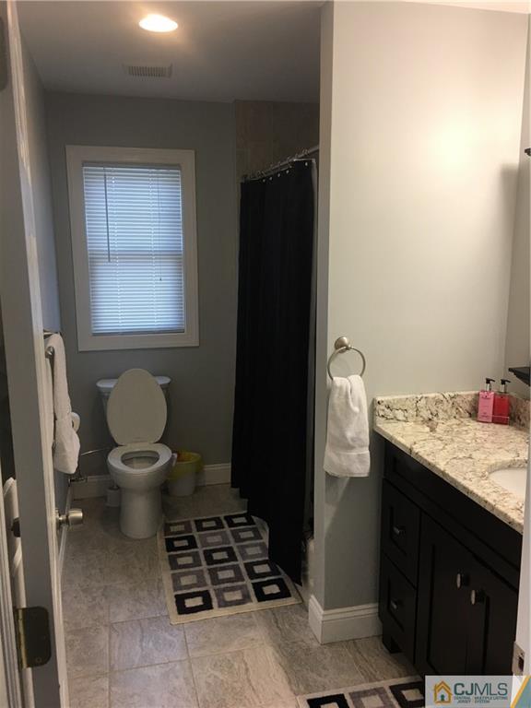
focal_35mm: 29
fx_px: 593
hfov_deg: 48.2
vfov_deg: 61.7
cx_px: 266
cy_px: 354
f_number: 2.2
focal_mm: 4.15
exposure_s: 1/30
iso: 32
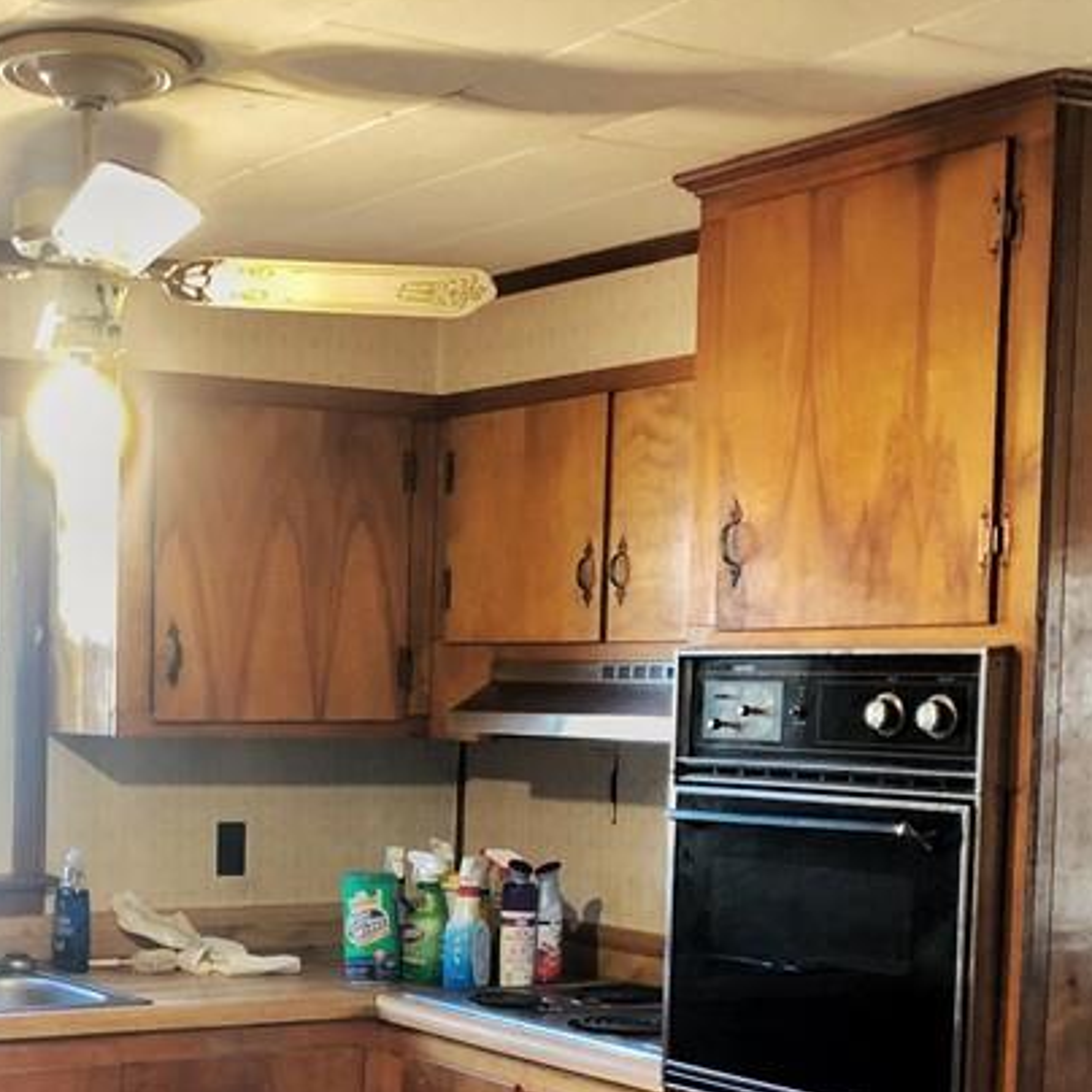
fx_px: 2320
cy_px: 846
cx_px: 114
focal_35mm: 65
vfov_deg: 26.1
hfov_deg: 25.7
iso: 50
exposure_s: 1/15
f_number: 1.8
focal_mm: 3.99
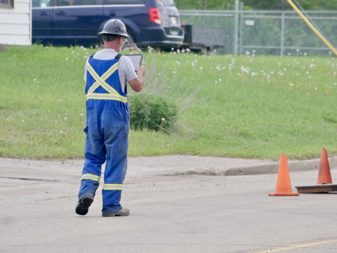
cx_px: 168
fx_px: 4441
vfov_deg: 3.3
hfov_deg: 4.3
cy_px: 126
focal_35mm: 456
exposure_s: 1/500
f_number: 8
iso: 2000
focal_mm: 228
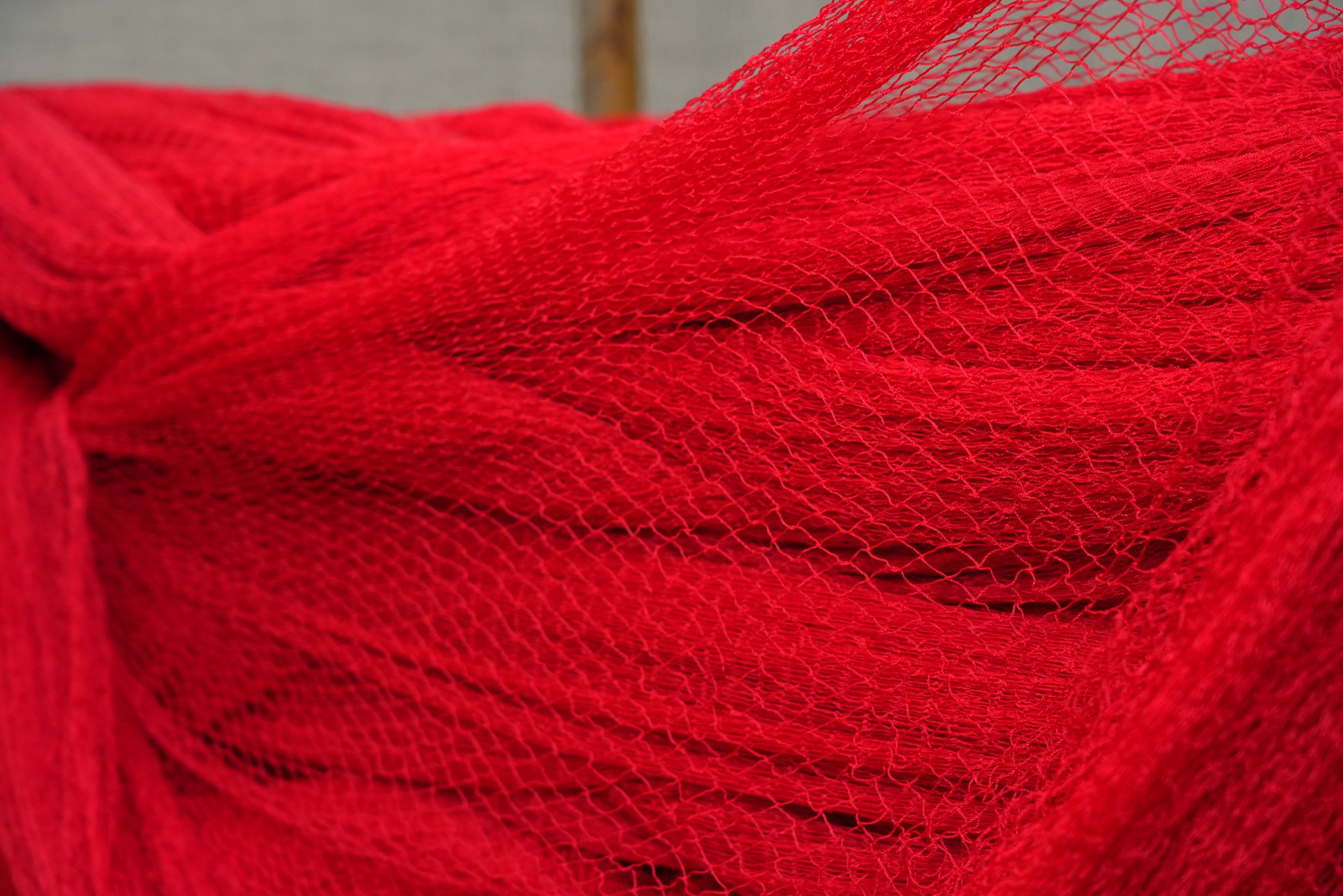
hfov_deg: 27.7
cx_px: 672
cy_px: 448
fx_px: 2723
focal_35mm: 73
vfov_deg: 18.7
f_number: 5.6
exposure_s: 1/160
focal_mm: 73
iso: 3200
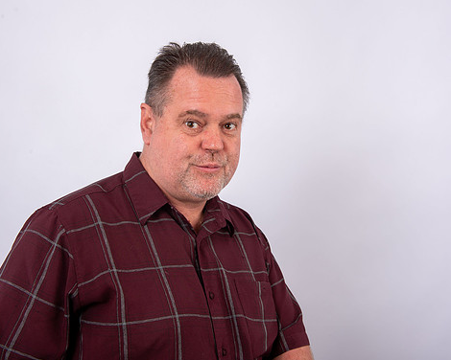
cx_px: 218
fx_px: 587
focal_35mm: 44
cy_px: 184
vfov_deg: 34.1
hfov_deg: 42.0
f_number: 9
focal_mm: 38
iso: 125
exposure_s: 1/250
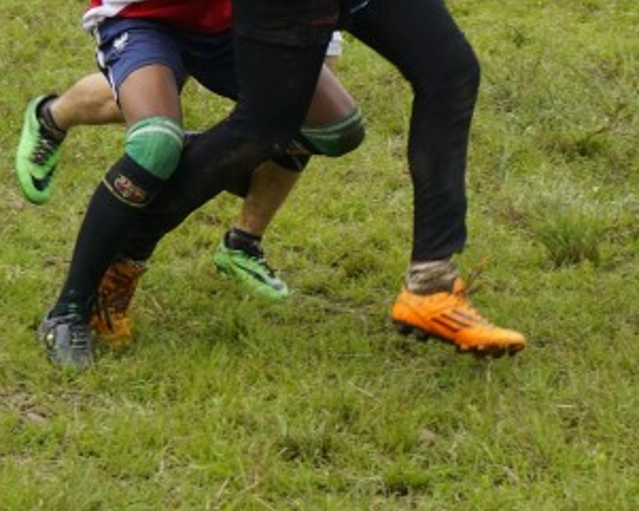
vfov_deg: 11.6
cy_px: 75
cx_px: 414
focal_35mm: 132
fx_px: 2497
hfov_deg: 14.6
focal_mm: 53
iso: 250
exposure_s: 1/500
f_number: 8
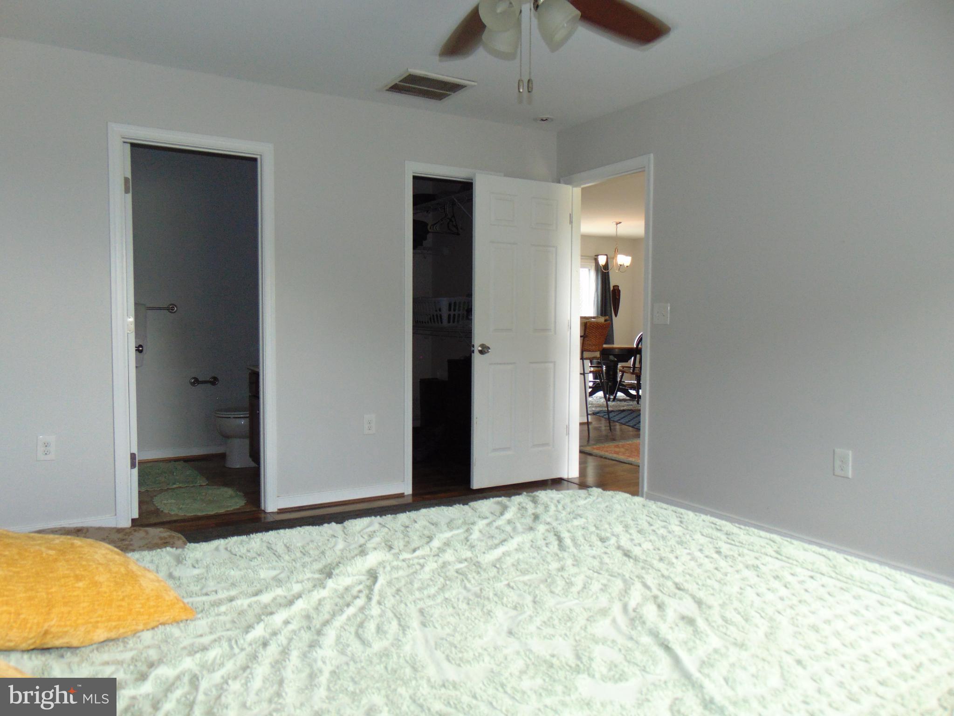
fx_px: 689
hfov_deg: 69.4
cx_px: 477
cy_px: 358
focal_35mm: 25
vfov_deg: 54.9
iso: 200
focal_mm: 4.5
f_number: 3
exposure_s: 1/30
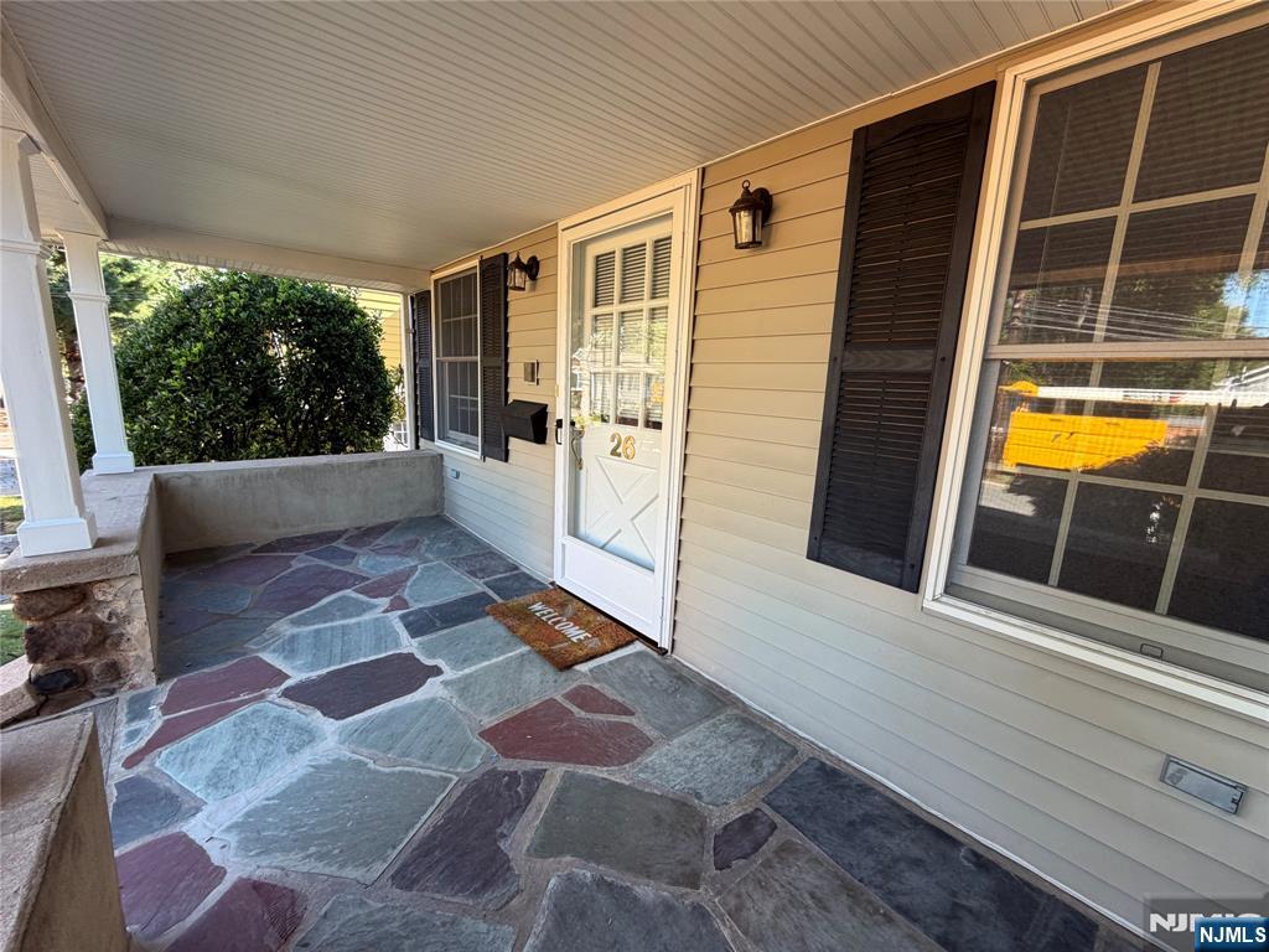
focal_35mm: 14
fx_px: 513
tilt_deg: -10.4
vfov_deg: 85.7
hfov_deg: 102.1
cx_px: 634
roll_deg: -2.2
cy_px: 476
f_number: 2.2
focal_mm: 2.22
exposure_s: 1/121
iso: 100
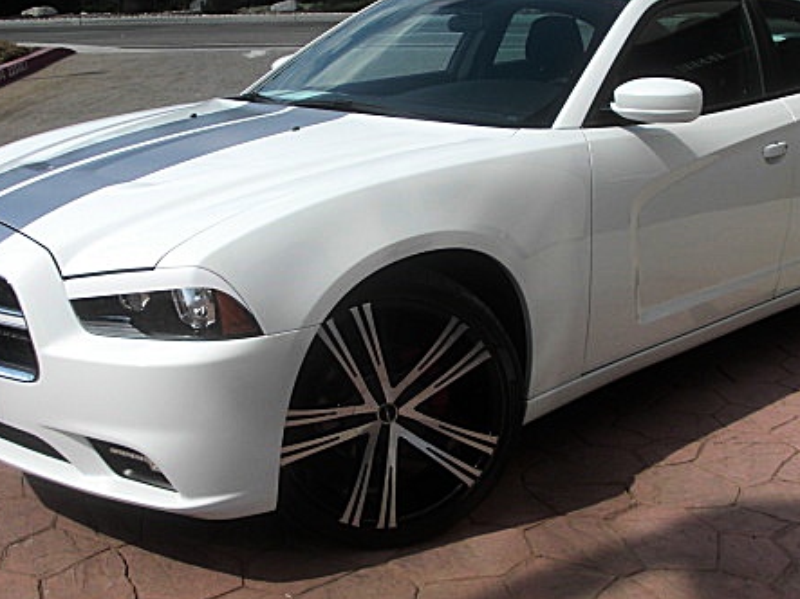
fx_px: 1201
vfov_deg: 28.0
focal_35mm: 52
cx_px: 439
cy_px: 271
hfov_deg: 36.8
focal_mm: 6.3
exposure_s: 1/200
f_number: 7.9
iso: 50
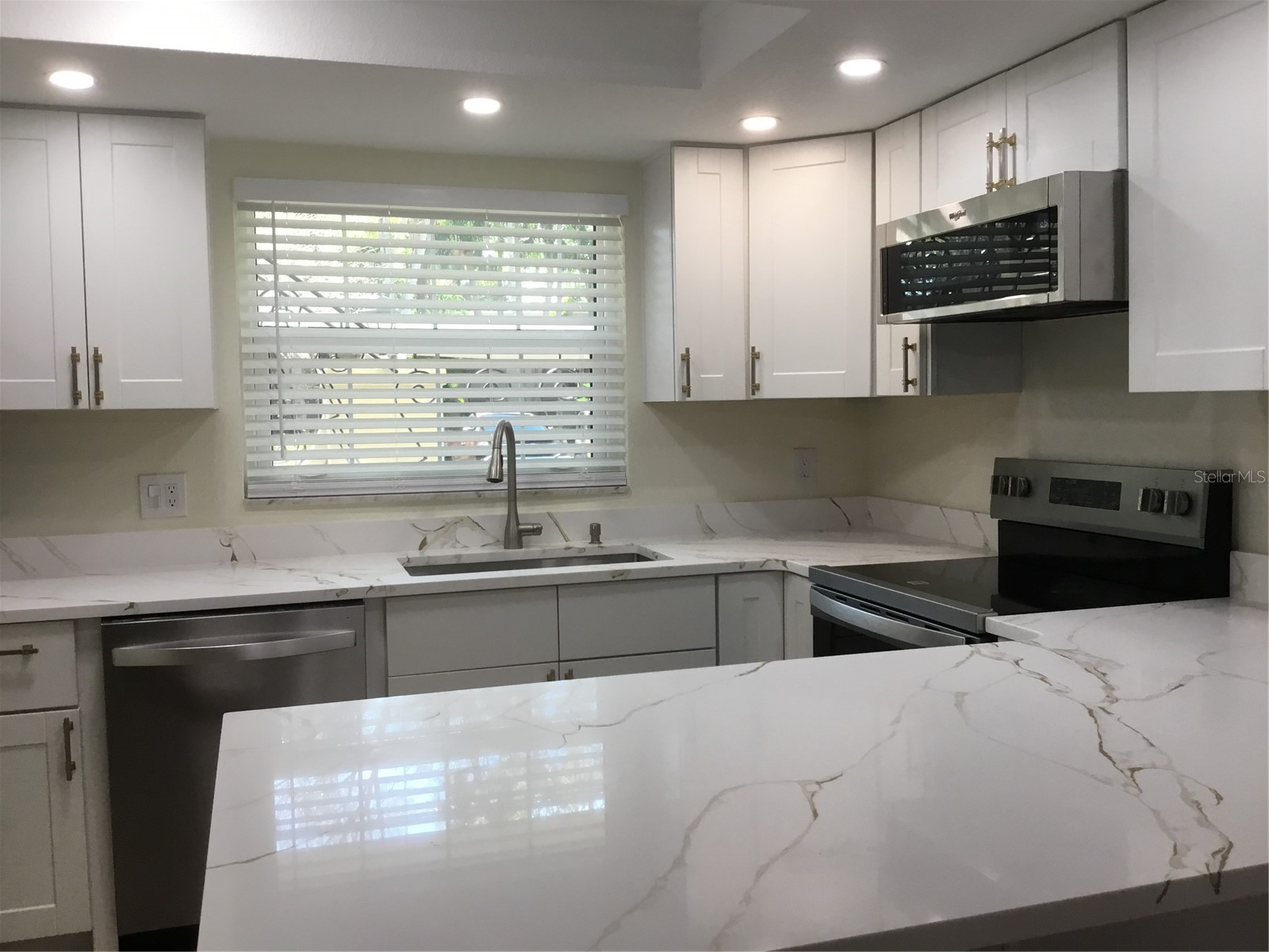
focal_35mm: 31
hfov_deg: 58.4
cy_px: 476
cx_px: 634
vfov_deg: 45.4
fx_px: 1136
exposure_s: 1/40
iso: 25
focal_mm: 3.3
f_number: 2.4
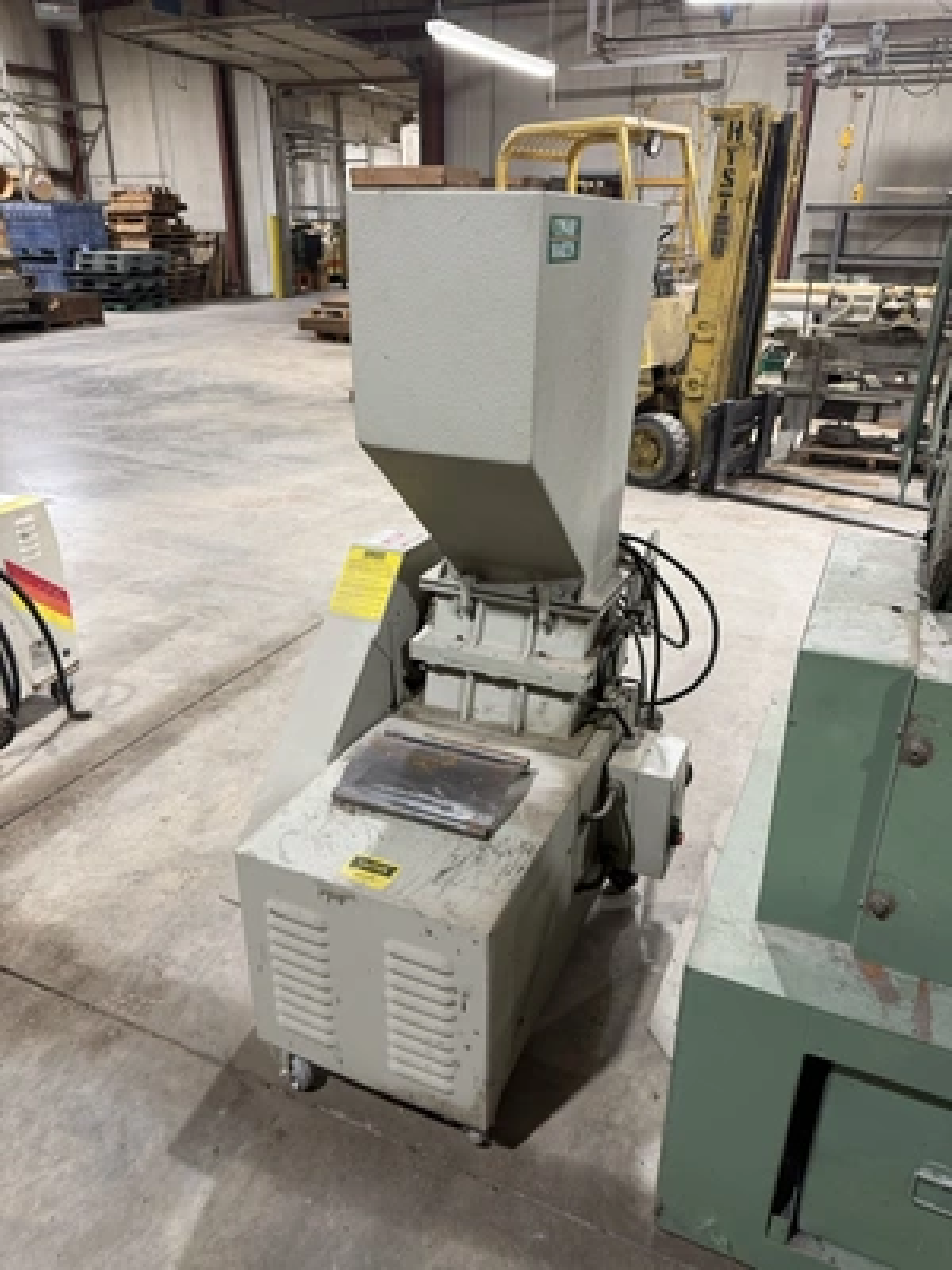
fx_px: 880
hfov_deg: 56.8
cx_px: 476
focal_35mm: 24
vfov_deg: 71.6
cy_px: 635
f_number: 1.78
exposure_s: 1/60
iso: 160
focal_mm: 6.76
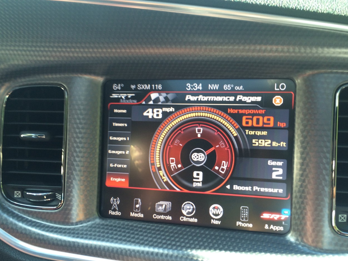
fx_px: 372
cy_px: 142
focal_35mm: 37
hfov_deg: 50.1
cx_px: 187
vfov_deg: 38.6
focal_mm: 4.15
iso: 40
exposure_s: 1/30
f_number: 2.2
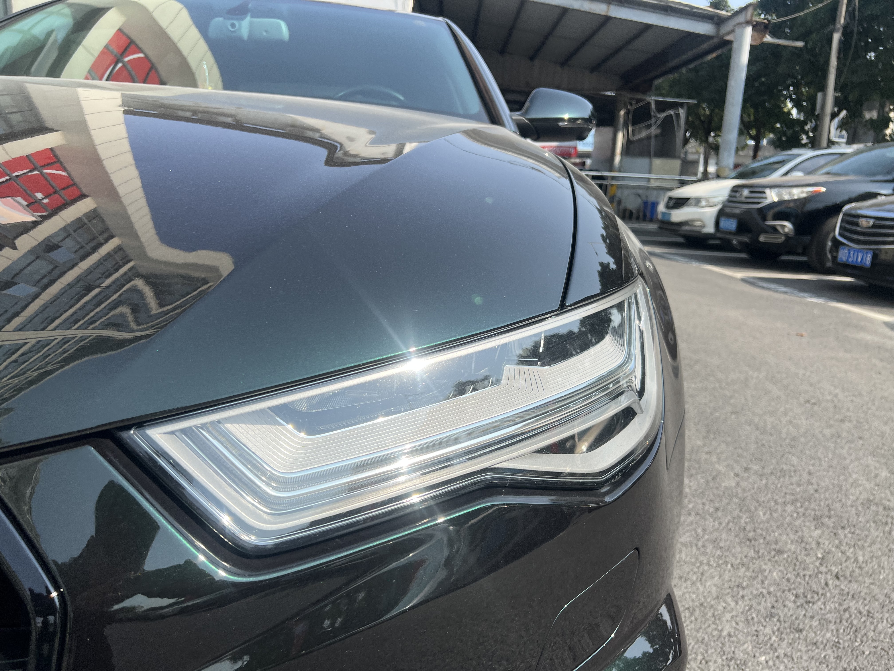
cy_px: 336
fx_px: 671
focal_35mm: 26
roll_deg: -2.1
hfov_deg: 67.3
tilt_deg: -13.3
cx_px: 447
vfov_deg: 53.1
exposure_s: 1/2762
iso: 50
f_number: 1.5
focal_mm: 5.7
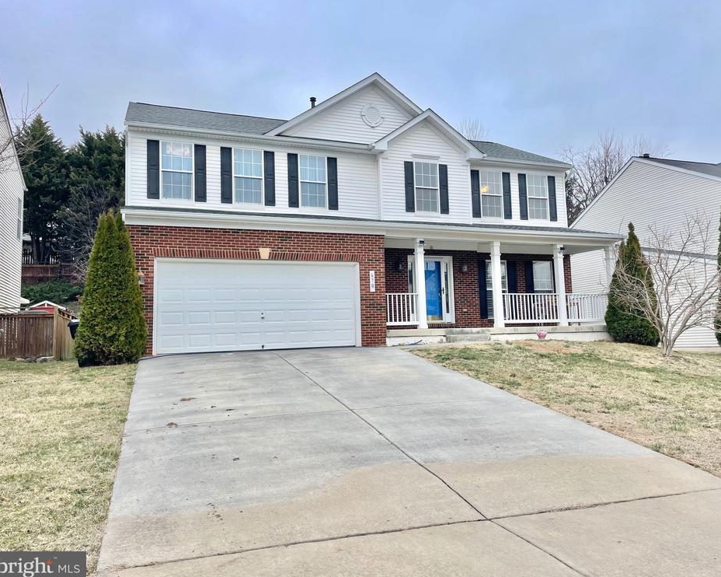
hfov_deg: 62.1
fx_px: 597
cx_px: 387
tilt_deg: +5.9
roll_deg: +2.2
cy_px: 285
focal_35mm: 28
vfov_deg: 51.5
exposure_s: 1/779
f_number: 1.6
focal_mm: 4.2
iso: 32
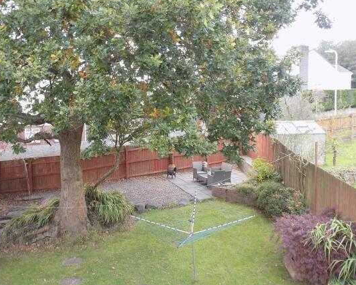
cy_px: 142
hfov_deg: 55.6
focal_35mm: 32
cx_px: 164
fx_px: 337
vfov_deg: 45.8
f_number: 3.3
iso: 80
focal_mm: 5.3
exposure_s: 1/30
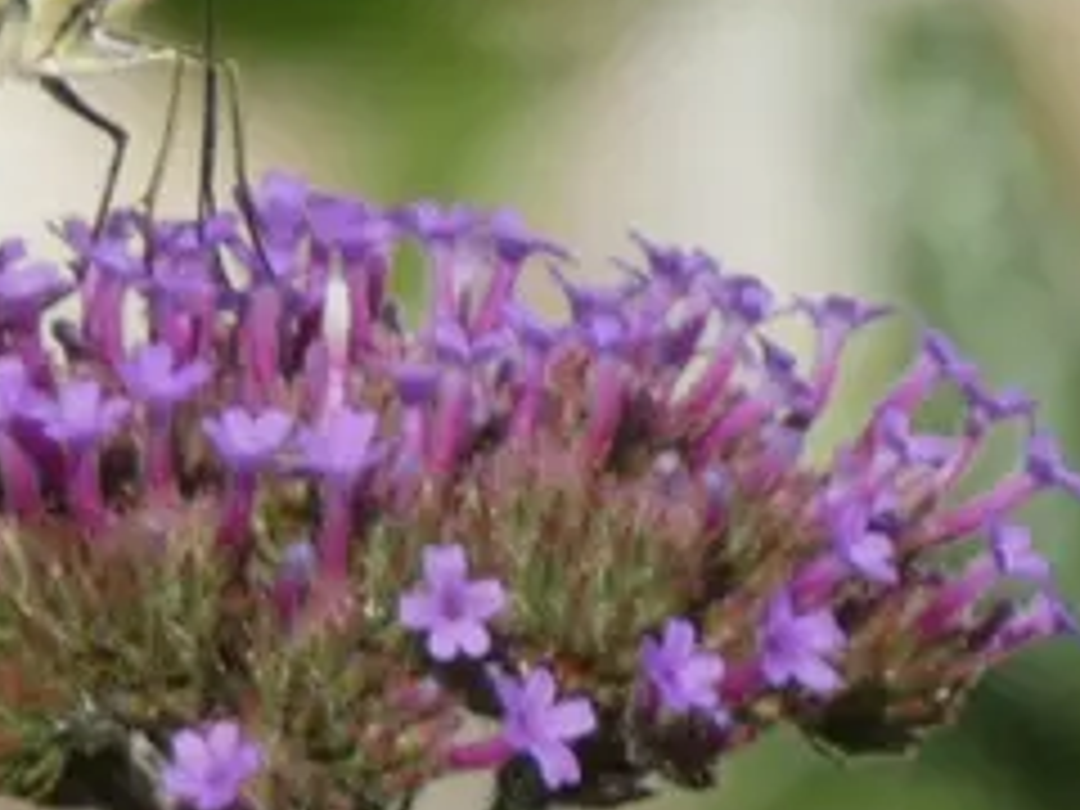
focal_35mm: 801
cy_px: -176
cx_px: -50
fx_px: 24991
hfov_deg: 2.5
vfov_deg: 1.9
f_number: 5.5
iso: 80
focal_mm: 53.8
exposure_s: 1/320
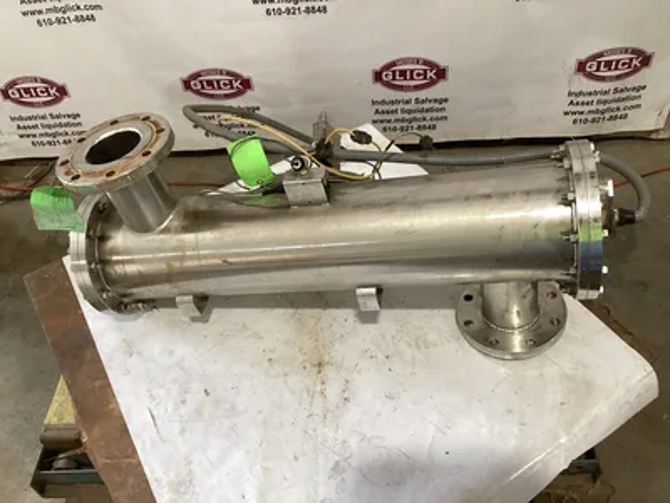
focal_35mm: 31
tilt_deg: -47.9
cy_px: 252
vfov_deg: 45.4
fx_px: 600
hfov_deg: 58.4
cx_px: 335
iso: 160
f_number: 2.4
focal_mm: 3.3
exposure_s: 1/50
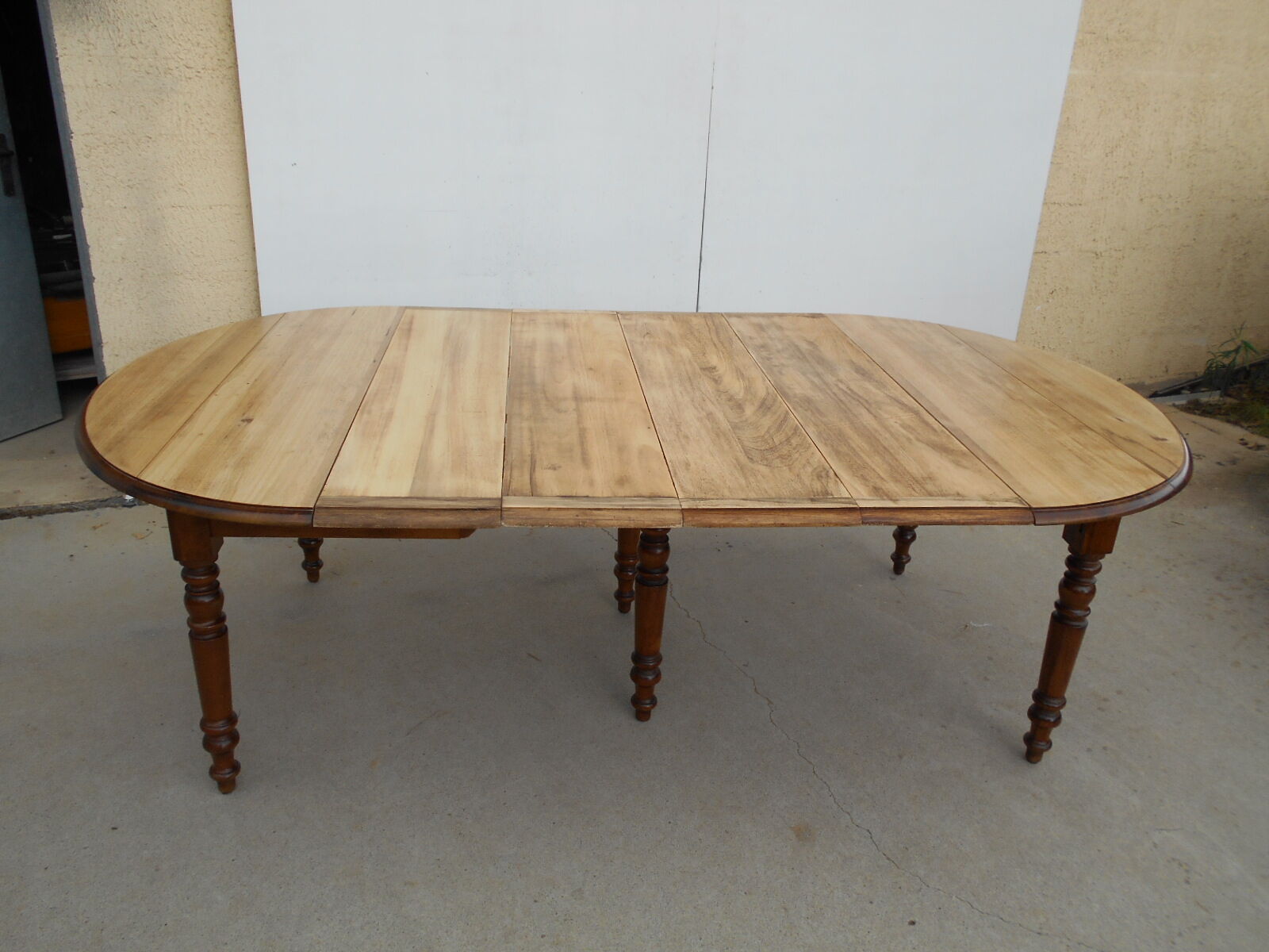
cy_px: 476
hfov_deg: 67.3
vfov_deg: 53.1
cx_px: 634
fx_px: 953
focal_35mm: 26
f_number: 3.2
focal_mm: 4.6
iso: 80
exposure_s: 1/160
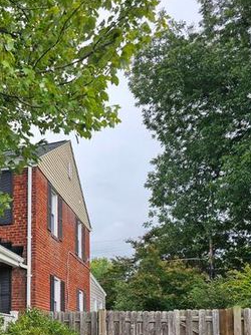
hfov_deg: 29.7
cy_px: 297
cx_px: 10
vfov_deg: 38.6
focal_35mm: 46
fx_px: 445
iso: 10
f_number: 1.7
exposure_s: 1/249
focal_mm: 6.3
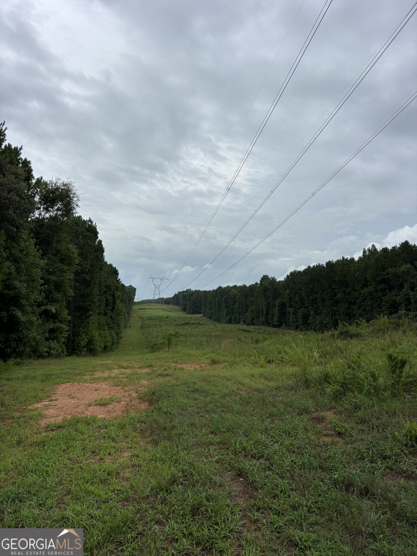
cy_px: 278
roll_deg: -2.4
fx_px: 418
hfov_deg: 53.1
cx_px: 208
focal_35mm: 26
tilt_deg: +4.4
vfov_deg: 67.3
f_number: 1.6
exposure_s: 1/5348
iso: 50
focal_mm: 5.96
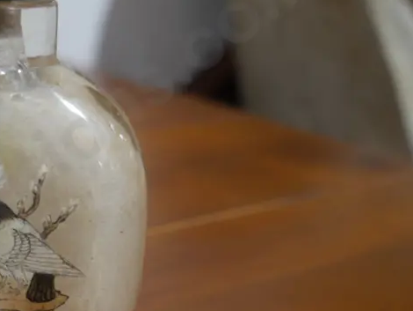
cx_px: -22
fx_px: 728
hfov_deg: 29.1
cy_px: 217
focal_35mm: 61
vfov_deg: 23.9
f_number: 3.5
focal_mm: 14
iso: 320
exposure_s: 1/60
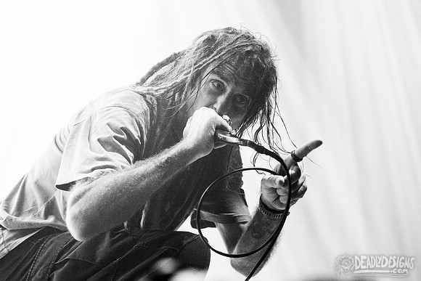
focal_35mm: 98
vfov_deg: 14.0
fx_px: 1145
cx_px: 210
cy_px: 138
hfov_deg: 20.8
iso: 3200
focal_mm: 80
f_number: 3.2
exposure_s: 1/320
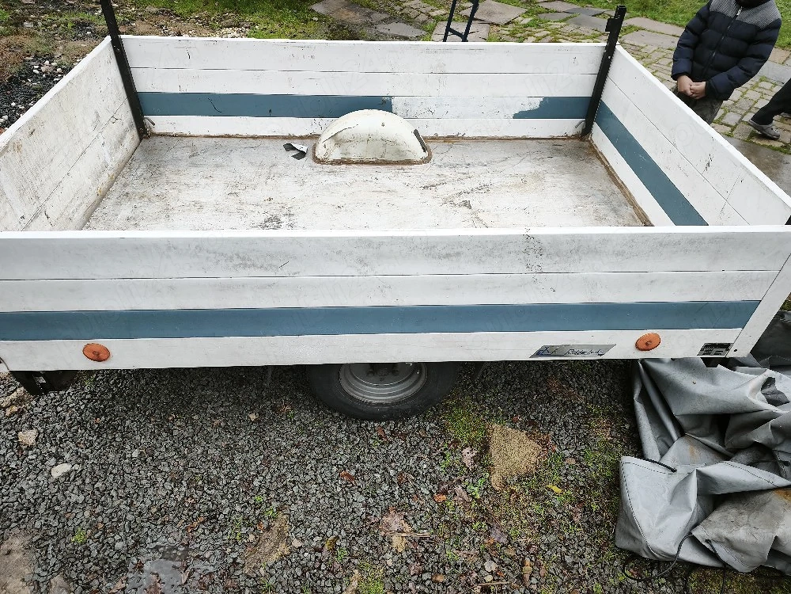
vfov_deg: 58.9
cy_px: 297
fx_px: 526
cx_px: 396
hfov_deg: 73.9
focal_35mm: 23
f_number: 1.62
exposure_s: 1/196
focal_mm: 6.45
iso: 50
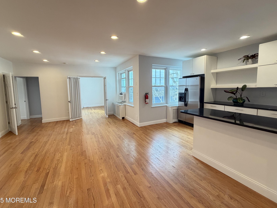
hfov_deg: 98.1
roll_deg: +1.2
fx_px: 120
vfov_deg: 81.7
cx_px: 133
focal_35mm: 15
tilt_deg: -5.6
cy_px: 99
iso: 250
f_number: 2.2
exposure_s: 1/120
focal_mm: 2.22
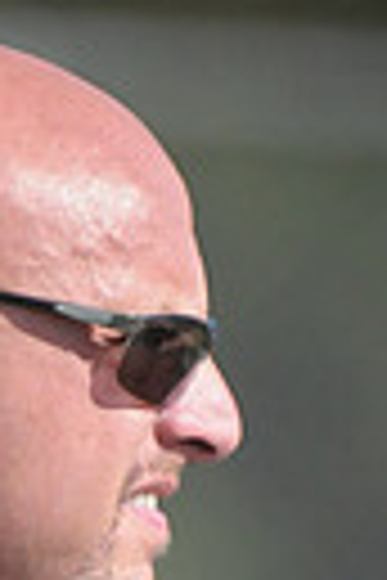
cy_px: 1164
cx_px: -43
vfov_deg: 0.8
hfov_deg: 0.5
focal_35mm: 2696
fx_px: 43470
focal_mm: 400
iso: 1600
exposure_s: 1/8000
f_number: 4
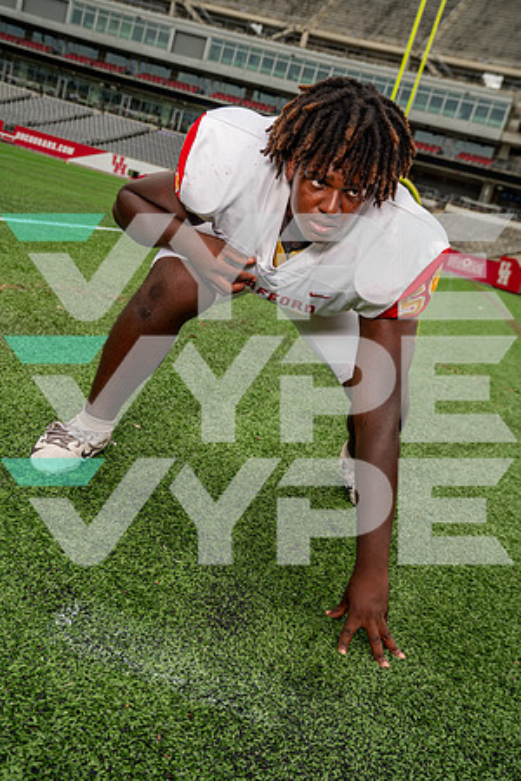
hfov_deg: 35.9
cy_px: 390
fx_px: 803
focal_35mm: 37
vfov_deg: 51.9
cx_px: 260
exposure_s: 1/320
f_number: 5.6
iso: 100
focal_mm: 37
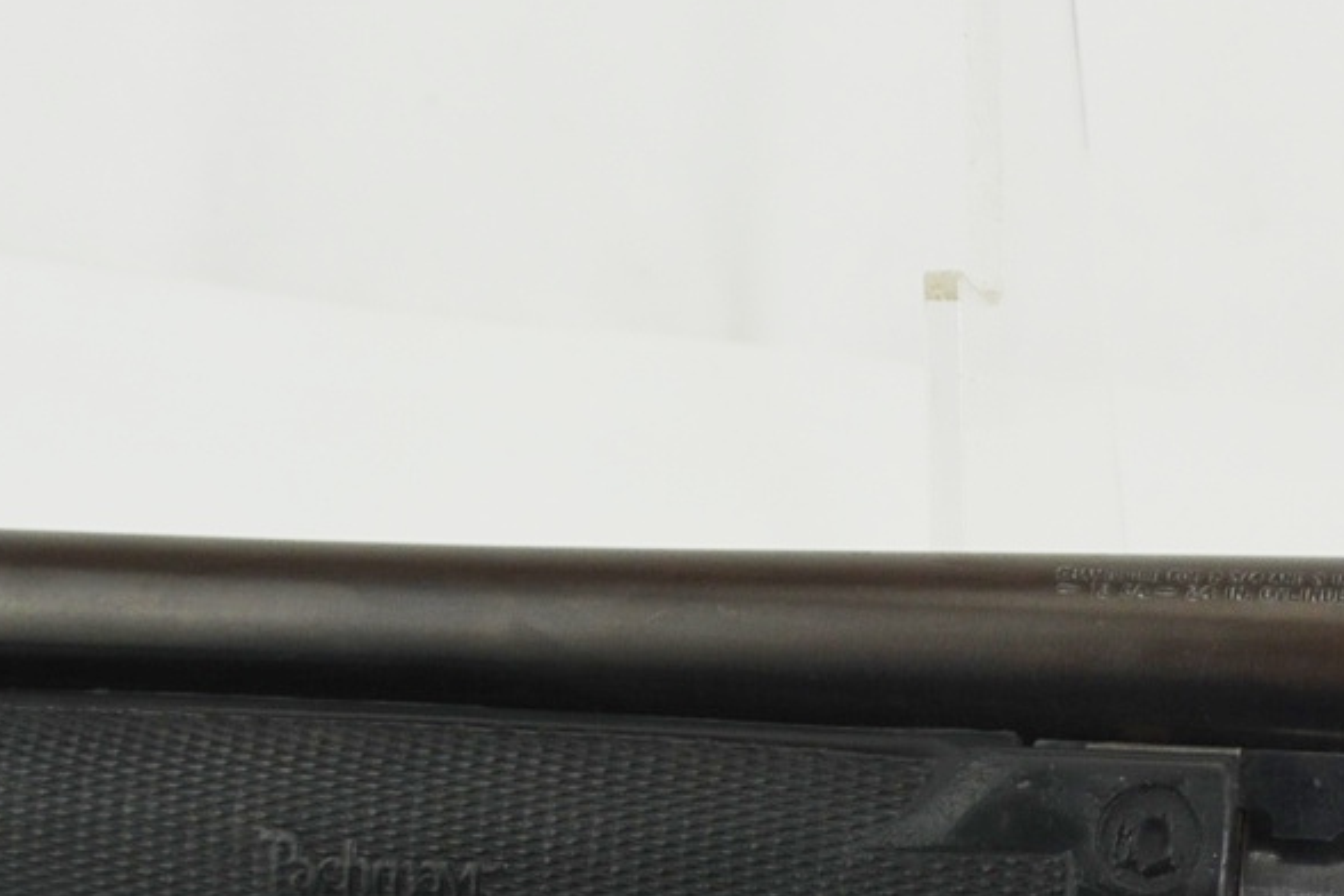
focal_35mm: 113
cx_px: 1650
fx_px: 4218
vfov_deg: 11.9
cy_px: 978
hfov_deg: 17.2
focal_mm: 18
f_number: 6.3
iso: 200
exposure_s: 1/160
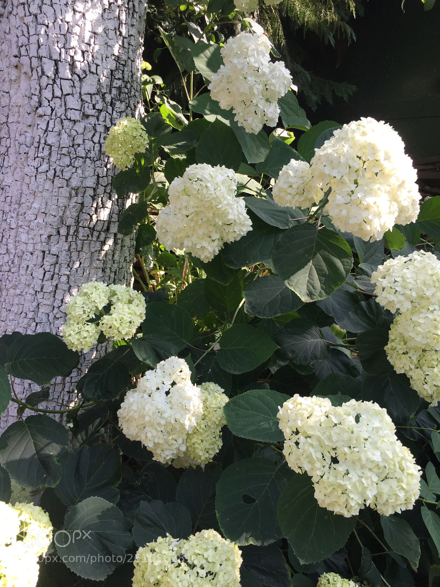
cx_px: 220
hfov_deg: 48.2
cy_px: 294
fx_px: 491
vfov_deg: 61.7
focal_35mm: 29
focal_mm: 4.15
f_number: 2.2
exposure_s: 1/304
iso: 32
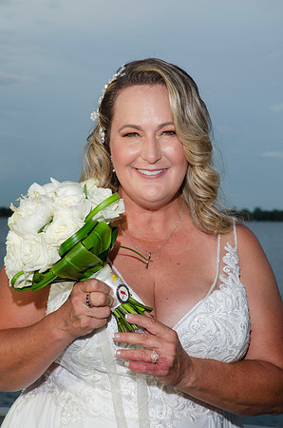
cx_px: 142
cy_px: 214
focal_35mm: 90
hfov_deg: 15.1
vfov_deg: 22.7
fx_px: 1066
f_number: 8
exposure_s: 1/250
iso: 100
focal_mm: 60
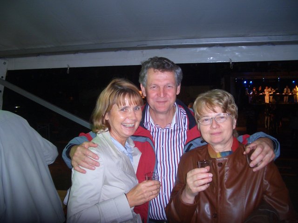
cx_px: 149
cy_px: 112
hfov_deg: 52.6
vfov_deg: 40.7
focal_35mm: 35
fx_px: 301
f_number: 2.6
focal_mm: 5.8
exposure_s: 1/40
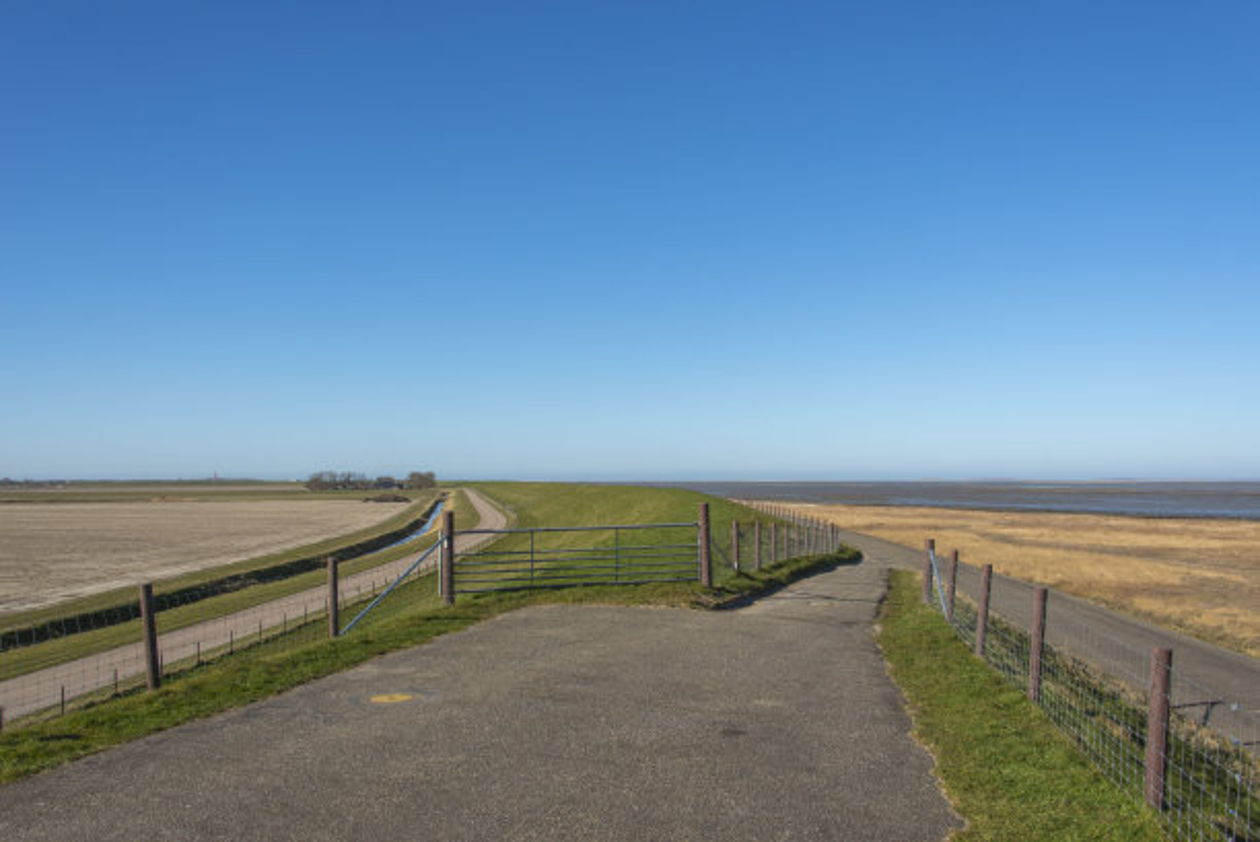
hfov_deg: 58.7
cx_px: 630
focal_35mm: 32
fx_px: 1121
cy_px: 421
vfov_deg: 41.2
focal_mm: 32
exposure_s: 1/100
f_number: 22
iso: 200
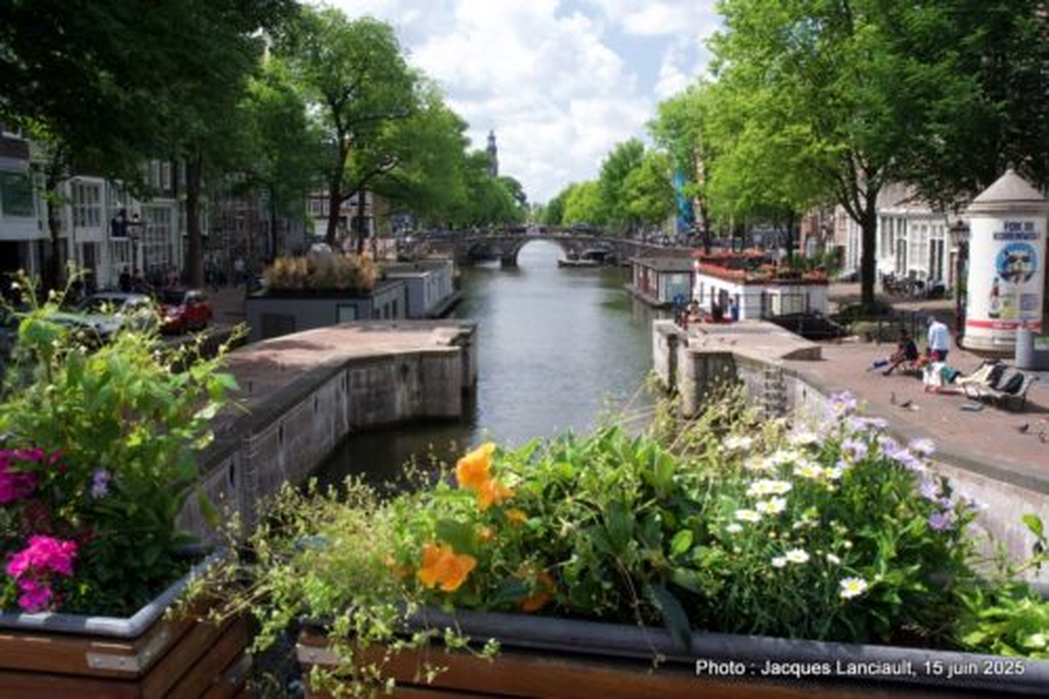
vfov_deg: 36.8
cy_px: 350
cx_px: 524
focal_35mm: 36
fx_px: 1049
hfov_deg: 53.1
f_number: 16
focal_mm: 24
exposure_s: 1/100
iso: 1000
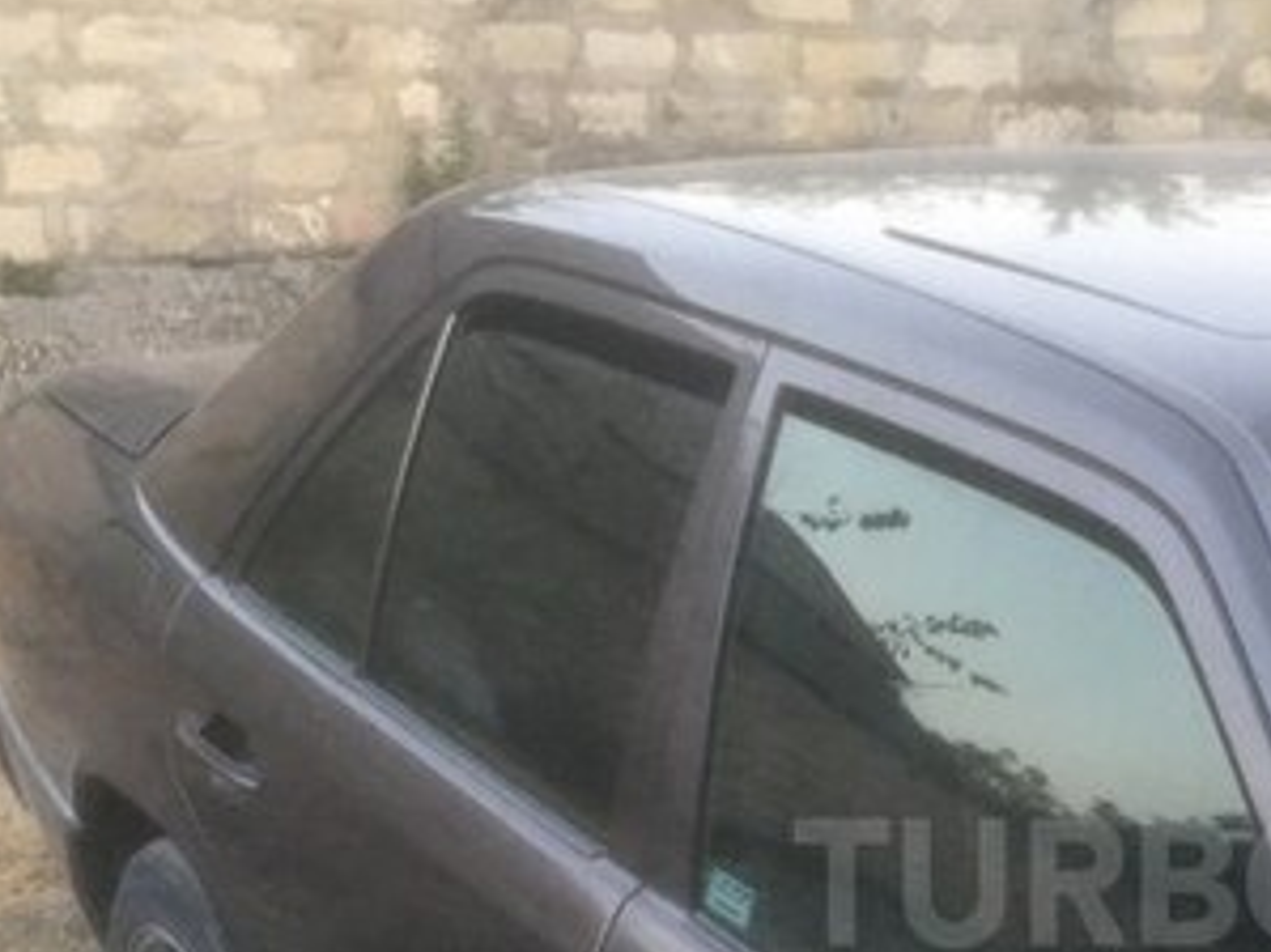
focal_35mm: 64
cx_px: 1228
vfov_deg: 22.3
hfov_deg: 28.6
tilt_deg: -22.2
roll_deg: -2.1
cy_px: 882
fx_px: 2349
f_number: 2.2
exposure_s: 1/33
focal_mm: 4.15
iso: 100
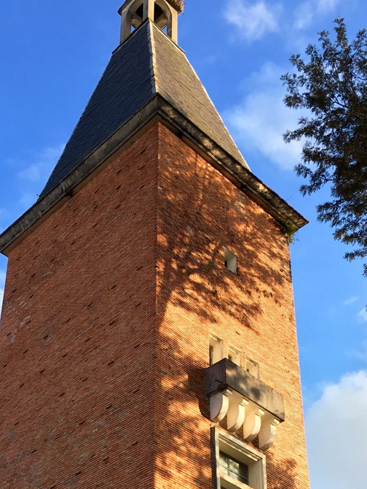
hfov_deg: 24.4
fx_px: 848
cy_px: 466
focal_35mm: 60
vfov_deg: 30.4
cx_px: 137
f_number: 2.2
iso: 25
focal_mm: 4.15
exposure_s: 1/265
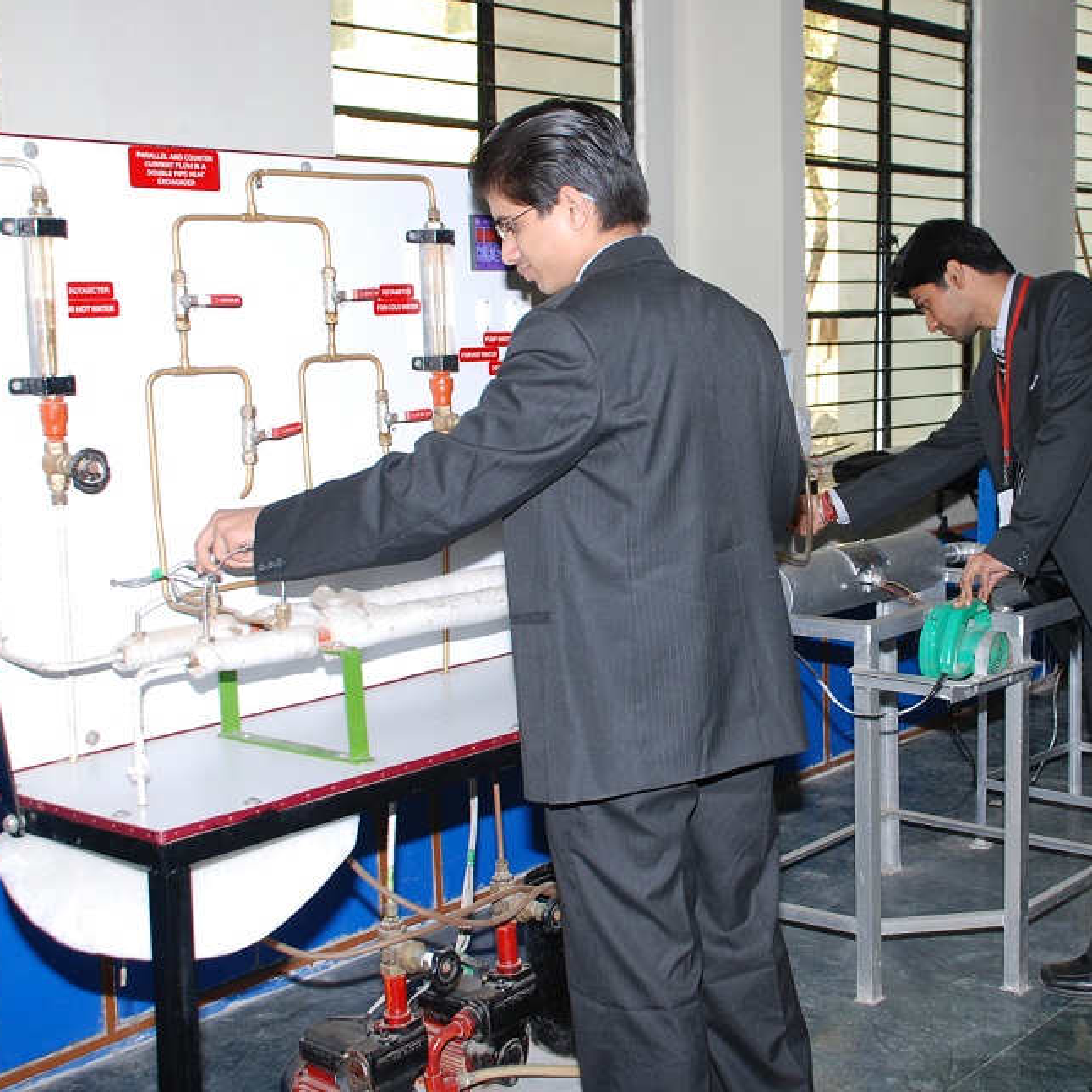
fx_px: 1677
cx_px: 766
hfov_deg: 35.5
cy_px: 487
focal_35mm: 47
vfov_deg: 36.0
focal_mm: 22
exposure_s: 1/125
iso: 250
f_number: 4
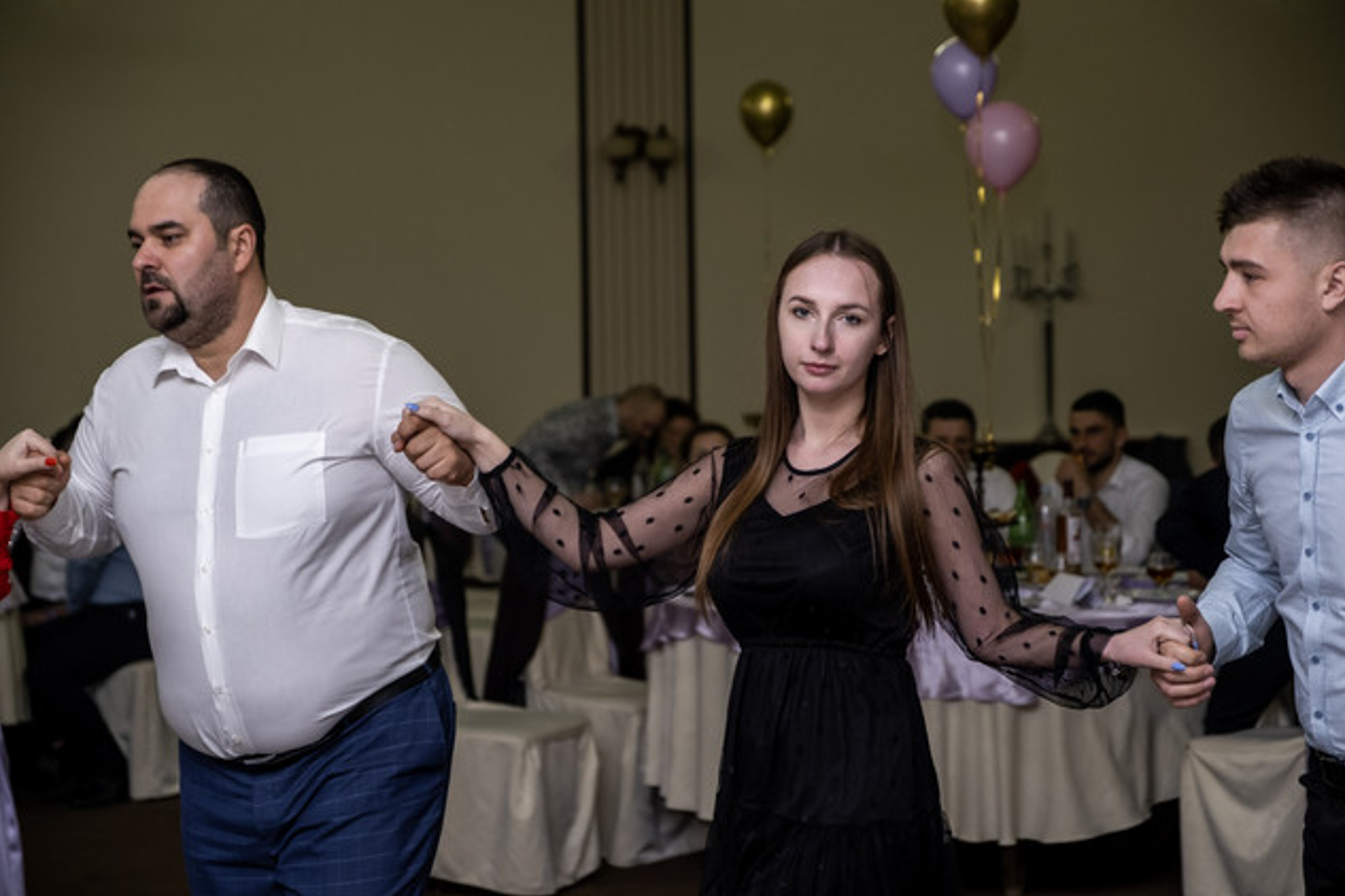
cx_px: 674
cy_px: 451
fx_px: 3138
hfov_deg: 24.2
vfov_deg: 16.3
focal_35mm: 84
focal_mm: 55
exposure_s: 1/160
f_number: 2.8
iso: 1000
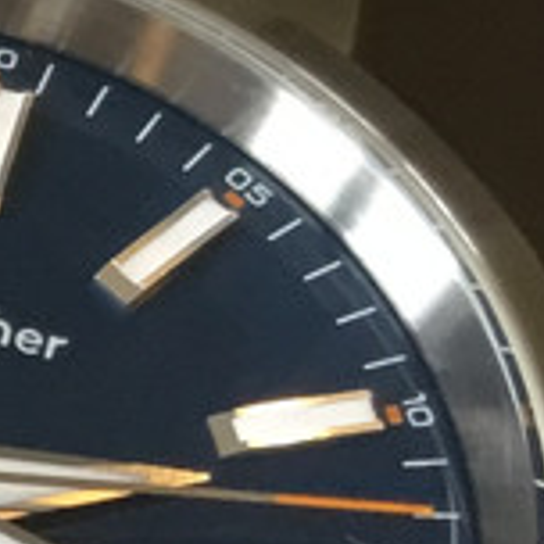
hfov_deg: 8.2
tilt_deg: -53.6
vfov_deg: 9.1
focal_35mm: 192
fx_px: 3414
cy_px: 365
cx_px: -875
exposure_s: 1/33
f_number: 2.4
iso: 125
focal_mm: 3.3
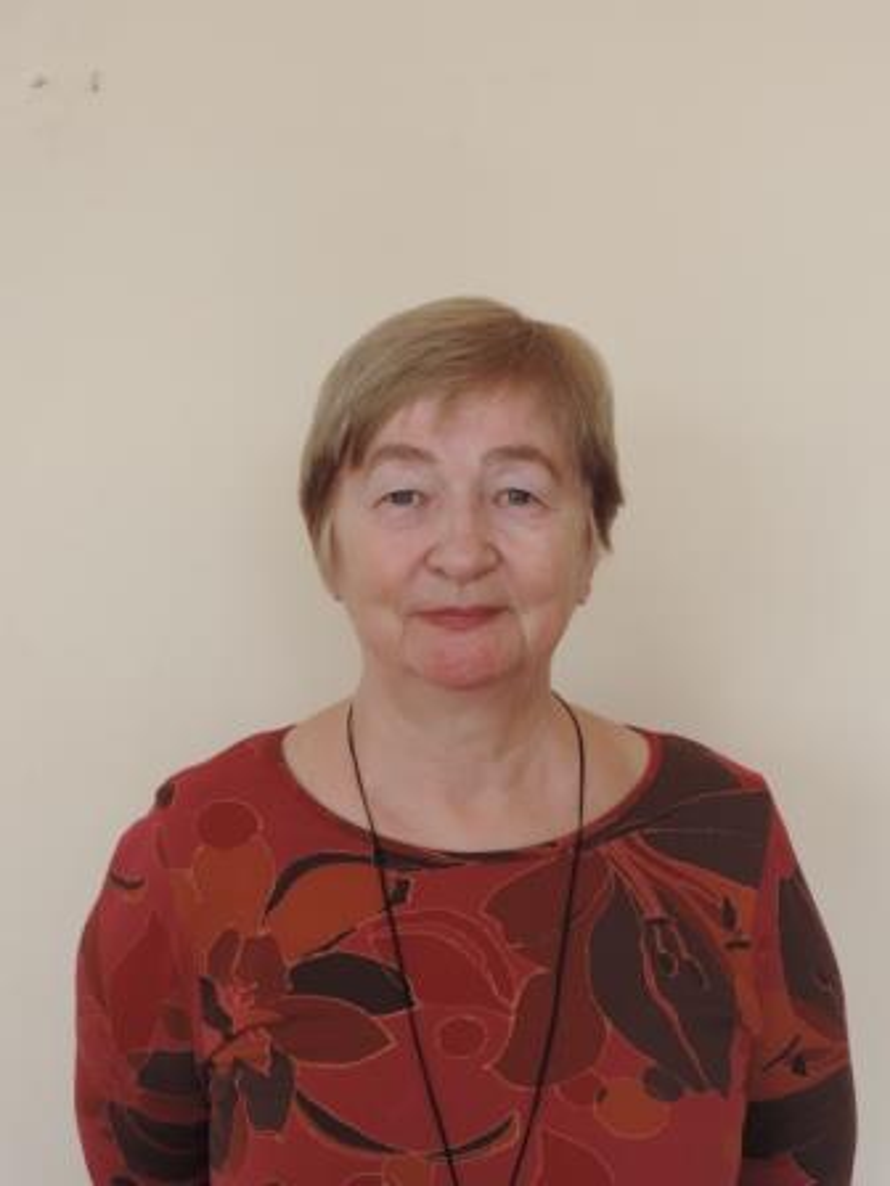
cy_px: 593
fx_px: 1885
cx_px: 445
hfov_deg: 26.6
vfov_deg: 34.9
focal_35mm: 55
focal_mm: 9.8
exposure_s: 1/60
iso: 110
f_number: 3.7
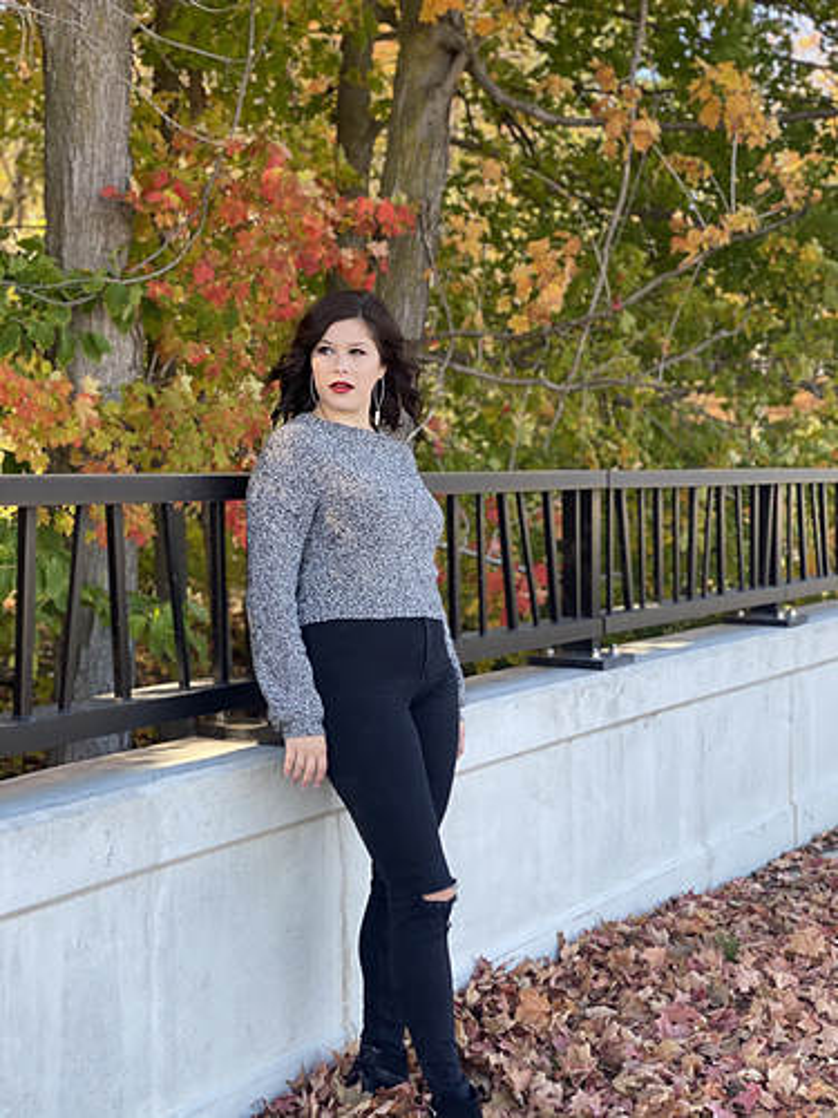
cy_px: 559
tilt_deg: -2.4
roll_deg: -0.6
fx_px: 1678
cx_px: 419
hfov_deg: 28.0
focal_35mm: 52
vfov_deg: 36.8
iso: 25
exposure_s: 1/122
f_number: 2
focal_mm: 6
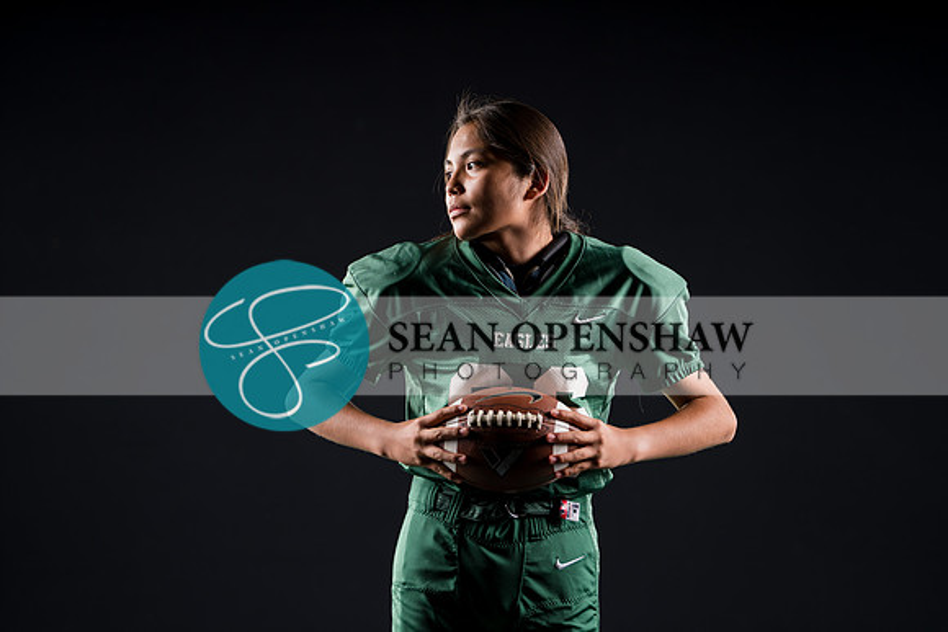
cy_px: 316
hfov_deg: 19.6
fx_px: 2739
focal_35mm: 104
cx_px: 474
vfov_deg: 13.2
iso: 200
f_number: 2.8
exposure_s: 1/160
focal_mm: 104
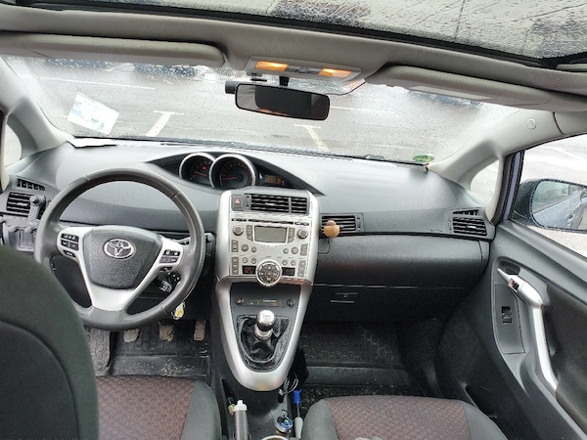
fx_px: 441
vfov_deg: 53.1
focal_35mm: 26
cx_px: 294
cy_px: 220
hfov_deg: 67.3
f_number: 1.5
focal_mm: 4.94
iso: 100
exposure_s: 1/204
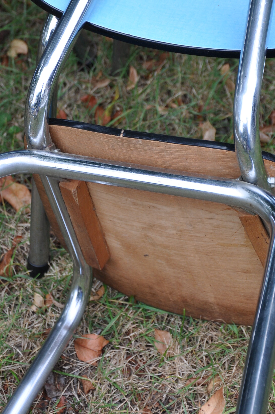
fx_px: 1482
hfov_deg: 10.6
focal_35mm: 129
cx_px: 149
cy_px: 117
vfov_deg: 15.8
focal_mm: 50
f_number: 5.6
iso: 250
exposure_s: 1/125
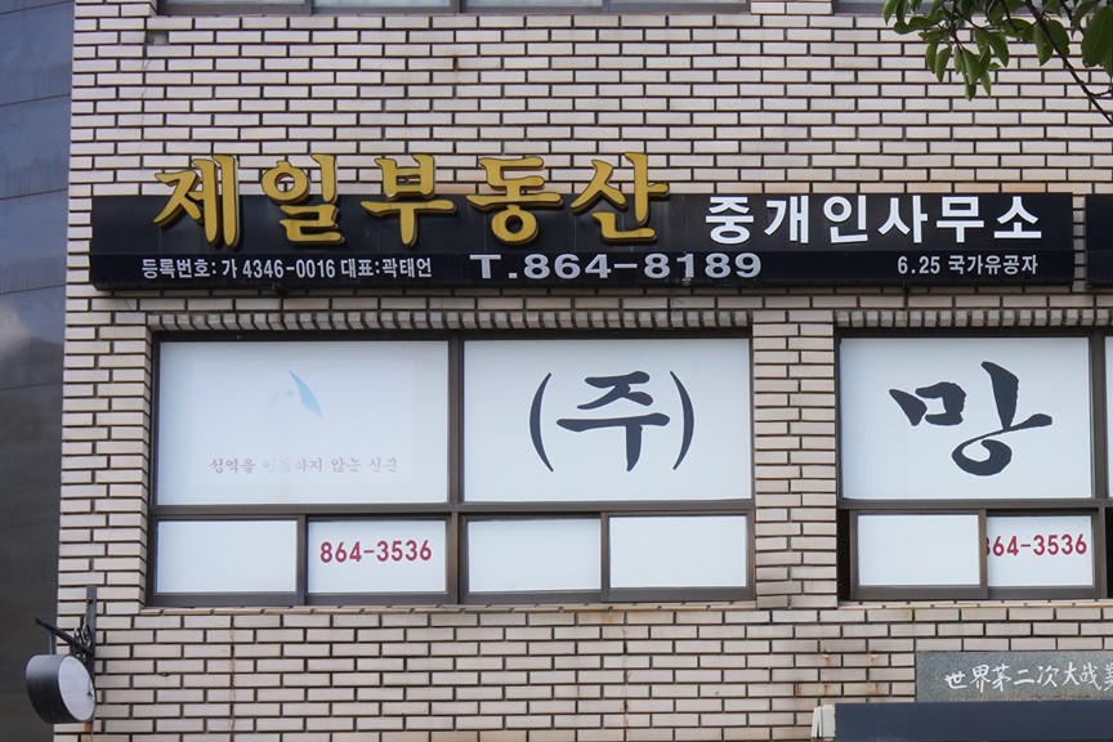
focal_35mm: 81
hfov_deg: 24.4
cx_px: 979
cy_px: 849
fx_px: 2504
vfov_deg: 16.3
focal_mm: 35
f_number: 16
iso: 800
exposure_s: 1/100
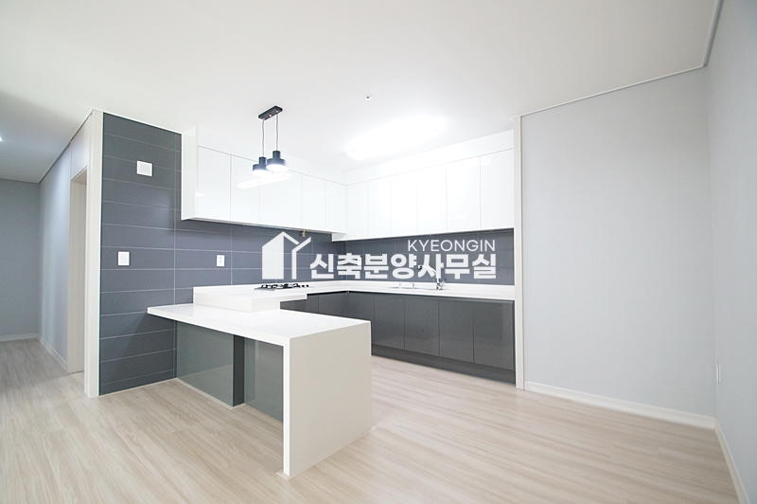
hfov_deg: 100.4
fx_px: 315
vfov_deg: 77.2
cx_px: 378
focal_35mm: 15
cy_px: 252
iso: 800
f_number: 4
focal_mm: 10
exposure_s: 1/60
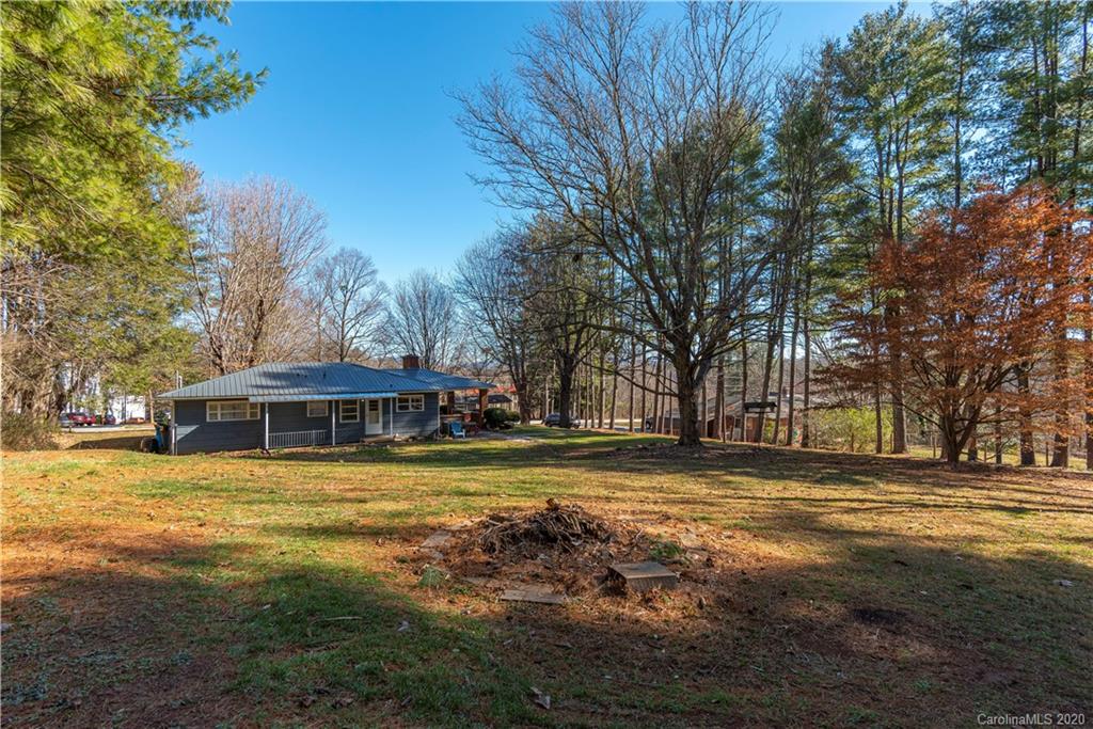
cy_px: 364
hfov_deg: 93.3
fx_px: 516
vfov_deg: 70.5
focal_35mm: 17
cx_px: 546
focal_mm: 17
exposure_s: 1/250
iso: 320
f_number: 7.1
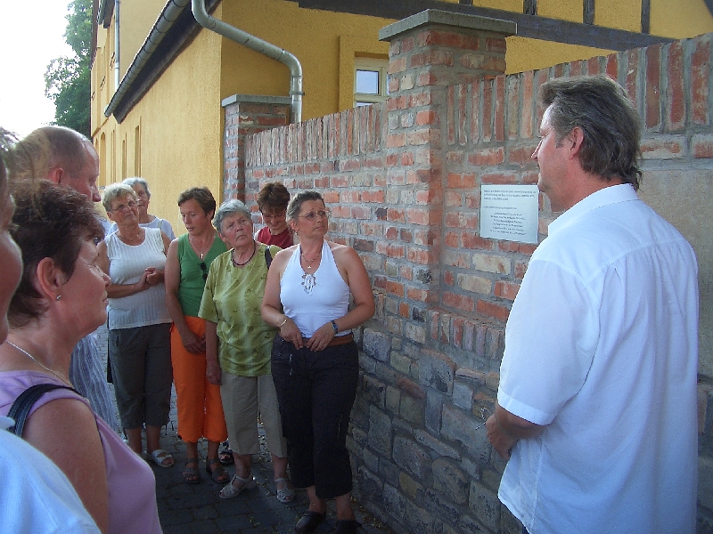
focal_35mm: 35
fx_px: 721
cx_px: 356
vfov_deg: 40.7
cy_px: 267
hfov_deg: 52.6
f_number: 2.6
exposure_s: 1/125
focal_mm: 5.8
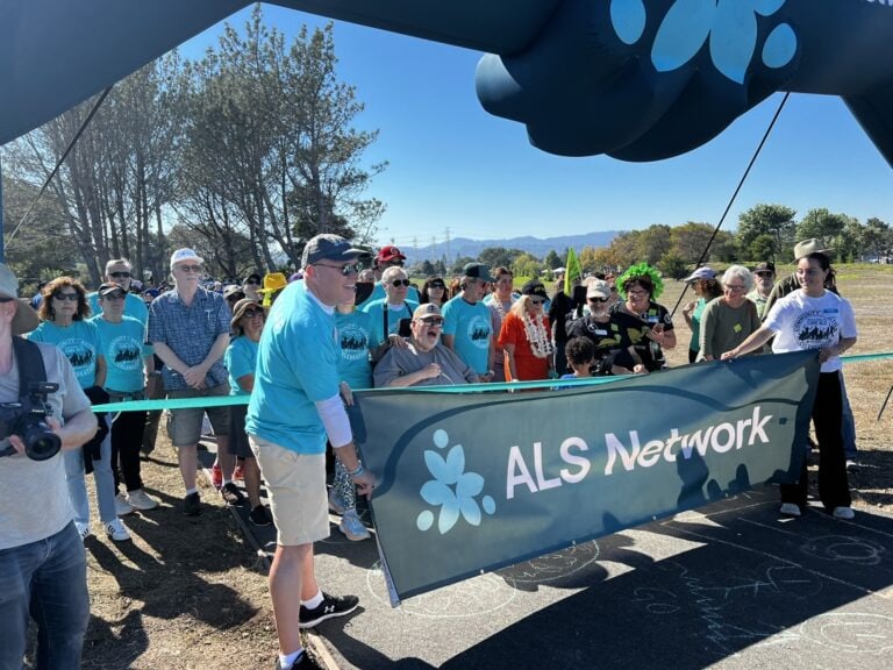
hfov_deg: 67.3
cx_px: 446
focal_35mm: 26
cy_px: 335
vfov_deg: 53.1
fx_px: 671
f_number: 1.5
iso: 50
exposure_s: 1/2353
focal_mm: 5.7
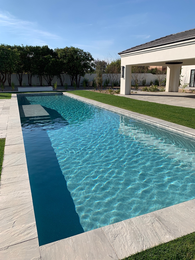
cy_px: 130
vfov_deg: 67.3
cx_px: 98
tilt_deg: -13.3
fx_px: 195
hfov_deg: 53.1
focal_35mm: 26
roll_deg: -0.1
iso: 25
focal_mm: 4.25
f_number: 1.8
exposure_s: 1/2364
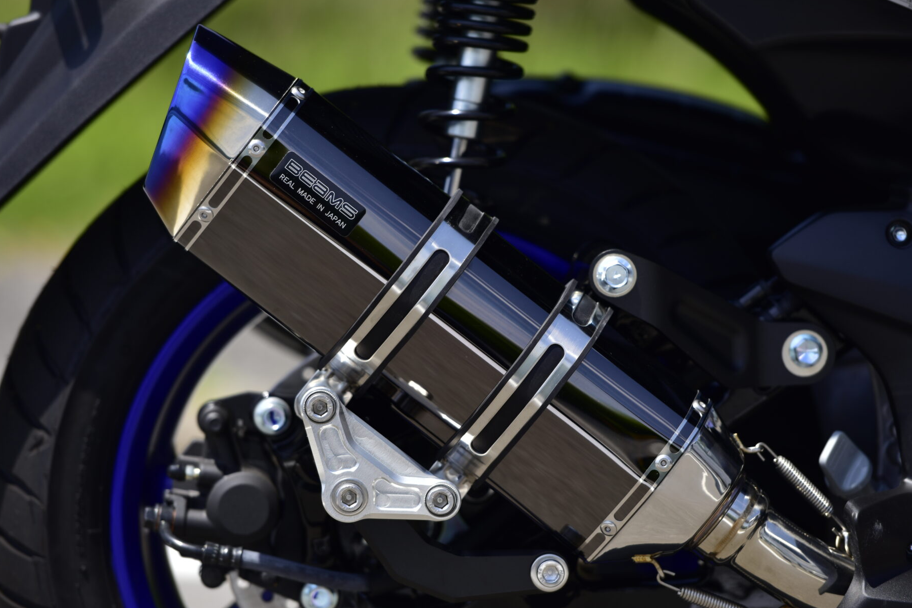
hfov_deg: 10.0
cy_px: 317
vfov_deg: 6.7
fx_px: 5193
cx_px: 475
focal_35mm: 205
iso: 100
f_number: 3.2
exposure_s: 1/1600
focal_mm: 185
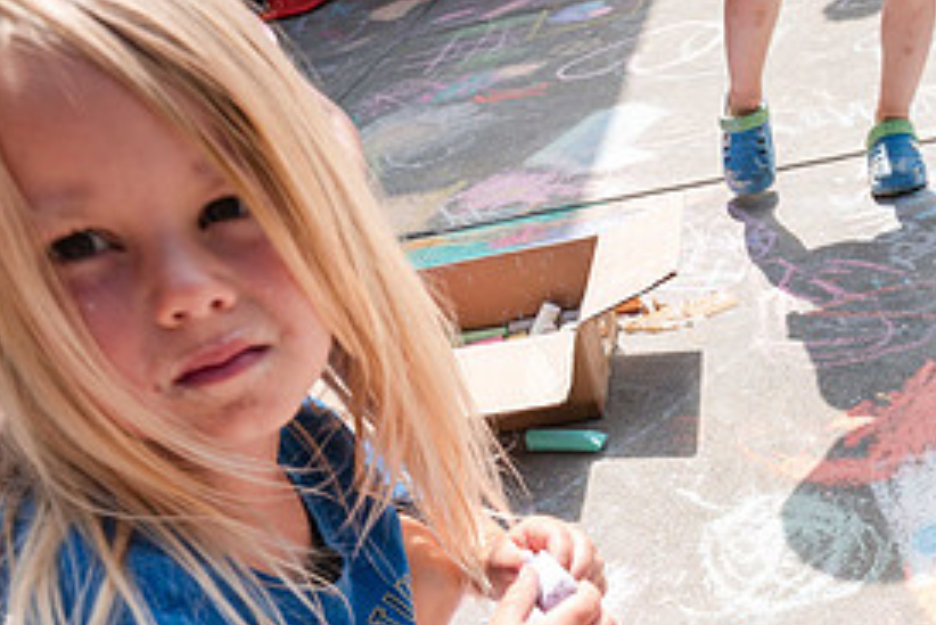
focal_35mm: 40
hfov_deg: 47.1
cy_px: 647
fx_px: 1041
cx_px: 673
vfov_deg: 30.7
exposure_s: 1/250
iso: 110
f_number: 5.6
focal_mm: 16
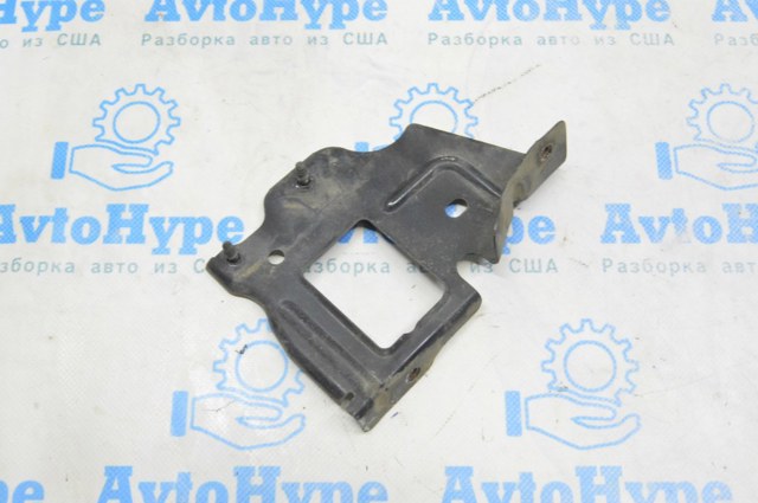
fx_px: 820
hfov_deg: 49.6
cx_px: 379
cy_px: 252
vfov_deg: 34.1
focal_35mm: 39
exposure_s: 1/15
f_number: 20
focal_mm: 26
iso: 6400
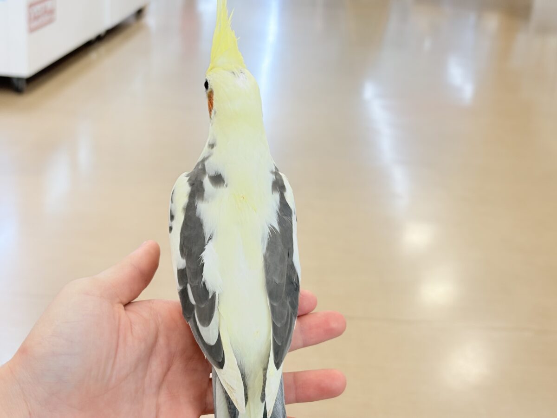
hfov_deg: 36.8
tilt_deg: -18.9
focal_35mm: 52
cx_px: 278
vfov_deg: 28.0
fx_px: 837
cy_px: 209
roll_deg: -3.0
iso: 25
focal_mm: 5.96
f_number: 1.6
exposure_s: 1/50
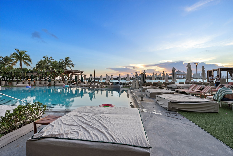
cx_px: 116
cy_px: 78
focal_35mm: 16
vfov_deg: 73.7
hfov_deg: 96.7
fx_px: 104
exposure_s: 1/4
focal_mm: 16
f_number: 10
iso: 100
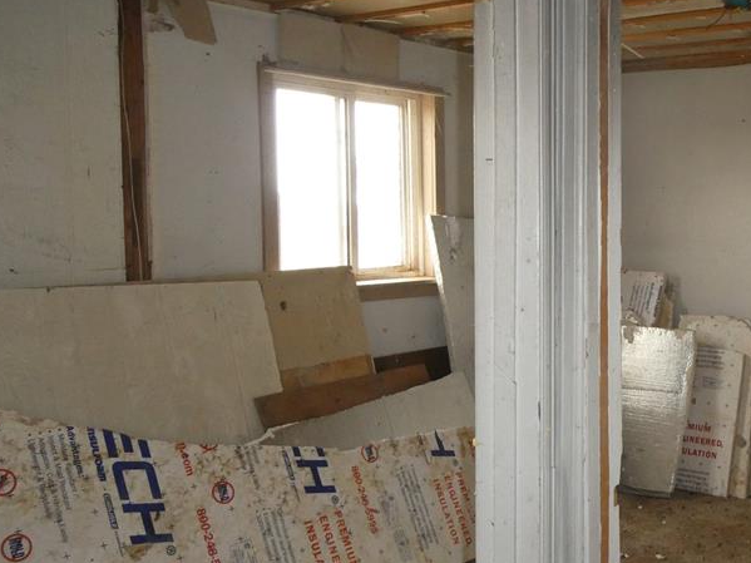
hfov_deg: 43.2
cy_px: 285
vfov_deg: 35.1
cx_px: 626
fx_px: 889
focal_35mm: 41
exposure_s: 1/125
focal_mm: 4.3
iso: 400
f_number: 3.3
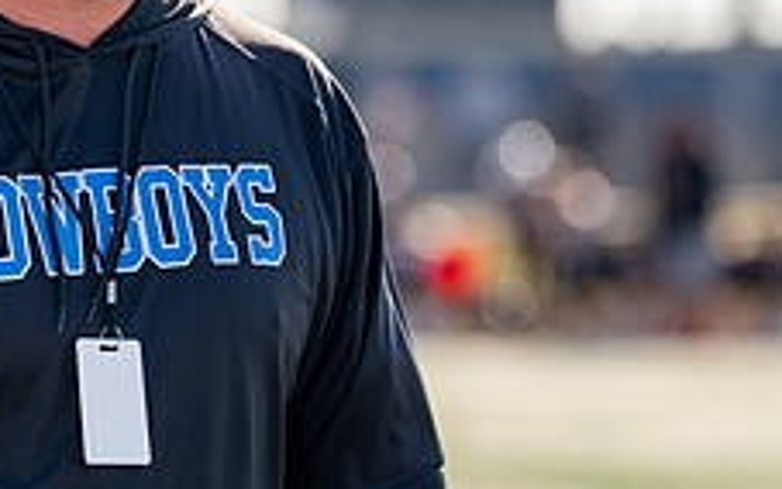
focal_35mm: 364
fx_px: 7760
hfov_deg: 5.8
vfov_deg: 3.6
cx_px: 191
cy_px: 15
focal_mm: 127
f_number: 2.8
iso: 160
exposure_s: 1/1600
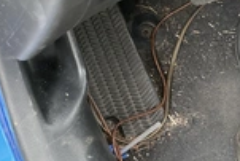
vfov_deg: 17.7
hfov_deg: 23.3
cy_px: 116
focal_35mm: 77
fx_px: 514
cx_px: 313
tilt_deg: -50.8
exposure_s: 1/60
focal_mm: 3
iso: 80
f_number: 1.8
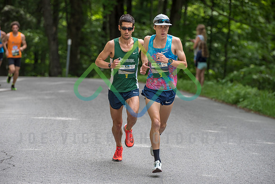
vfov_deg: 6.1
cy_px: 80
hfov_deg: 9.1
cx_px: 156
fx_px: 1730
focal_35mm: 226
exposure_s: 1/500
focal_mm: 200
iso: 400
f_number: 4.5
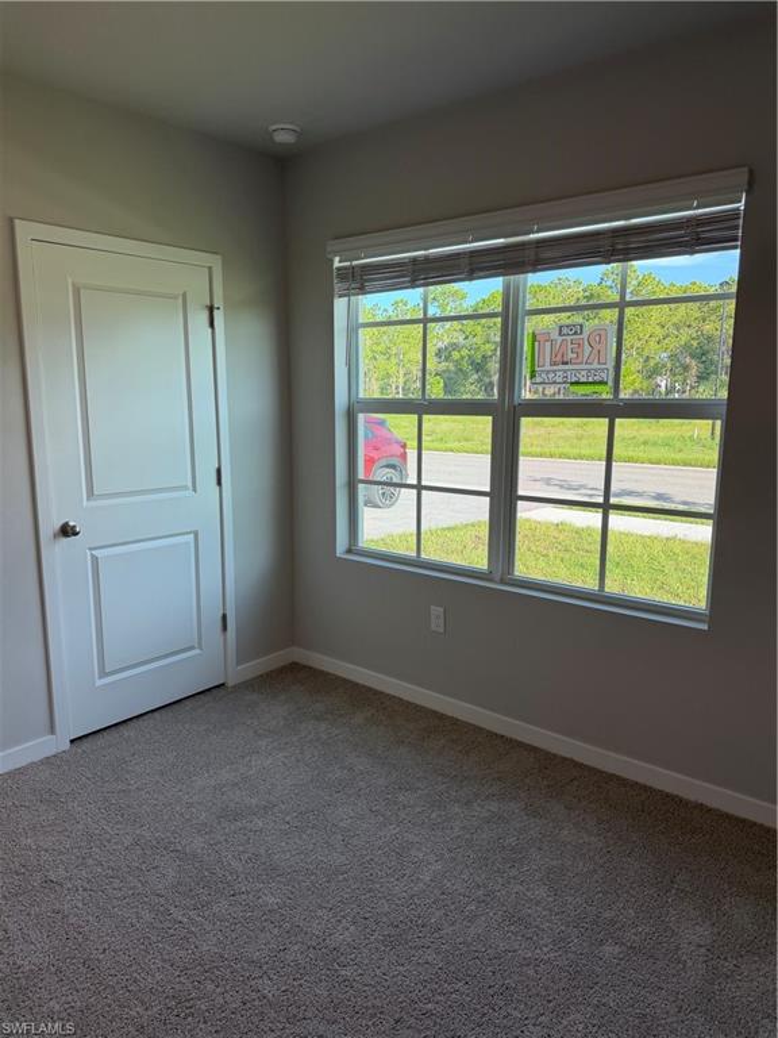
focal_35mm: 24
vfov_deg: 71.6
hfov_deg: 56.8
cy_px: 519
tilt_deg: -8.8
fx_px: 719
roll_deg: +0.0
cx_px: 389
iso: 100
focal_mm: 6.76
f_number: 1.78
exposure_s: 1/358
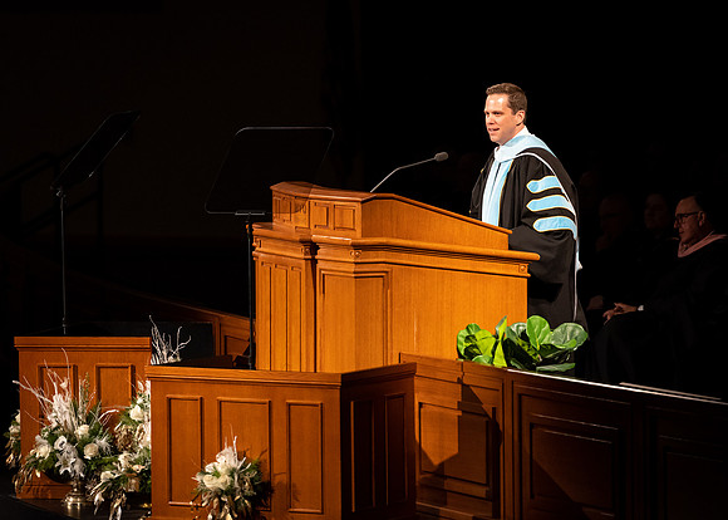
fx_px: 6110
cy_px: 168
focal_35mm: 296
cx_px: 307
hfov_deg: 6.8
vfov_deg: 4.9
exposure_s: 1/200
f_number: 2.8
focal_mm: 200
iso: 1250
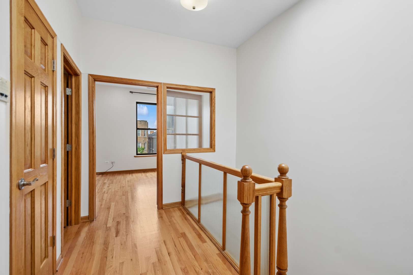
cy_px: 138
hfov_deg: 100.4
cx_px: 206
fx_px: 172
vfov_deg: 77.2
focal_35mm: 15
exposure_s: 1/50
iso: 400
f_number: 8
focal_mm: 10
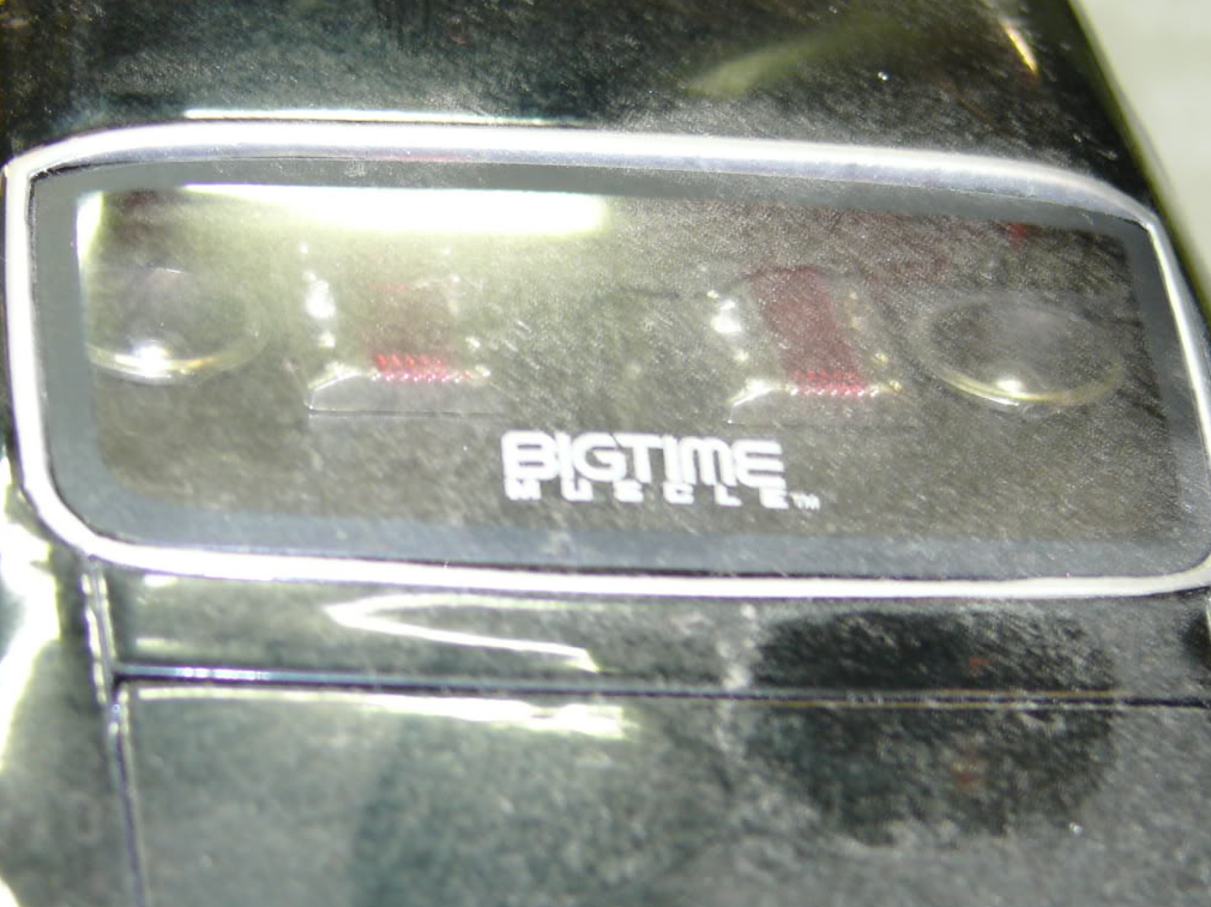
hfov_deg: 13.5
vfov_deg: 10.2
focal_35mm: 146
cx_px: 606
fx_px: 5106
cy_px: 455
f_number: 3.2
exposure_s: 1/4
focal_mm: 17
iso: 100
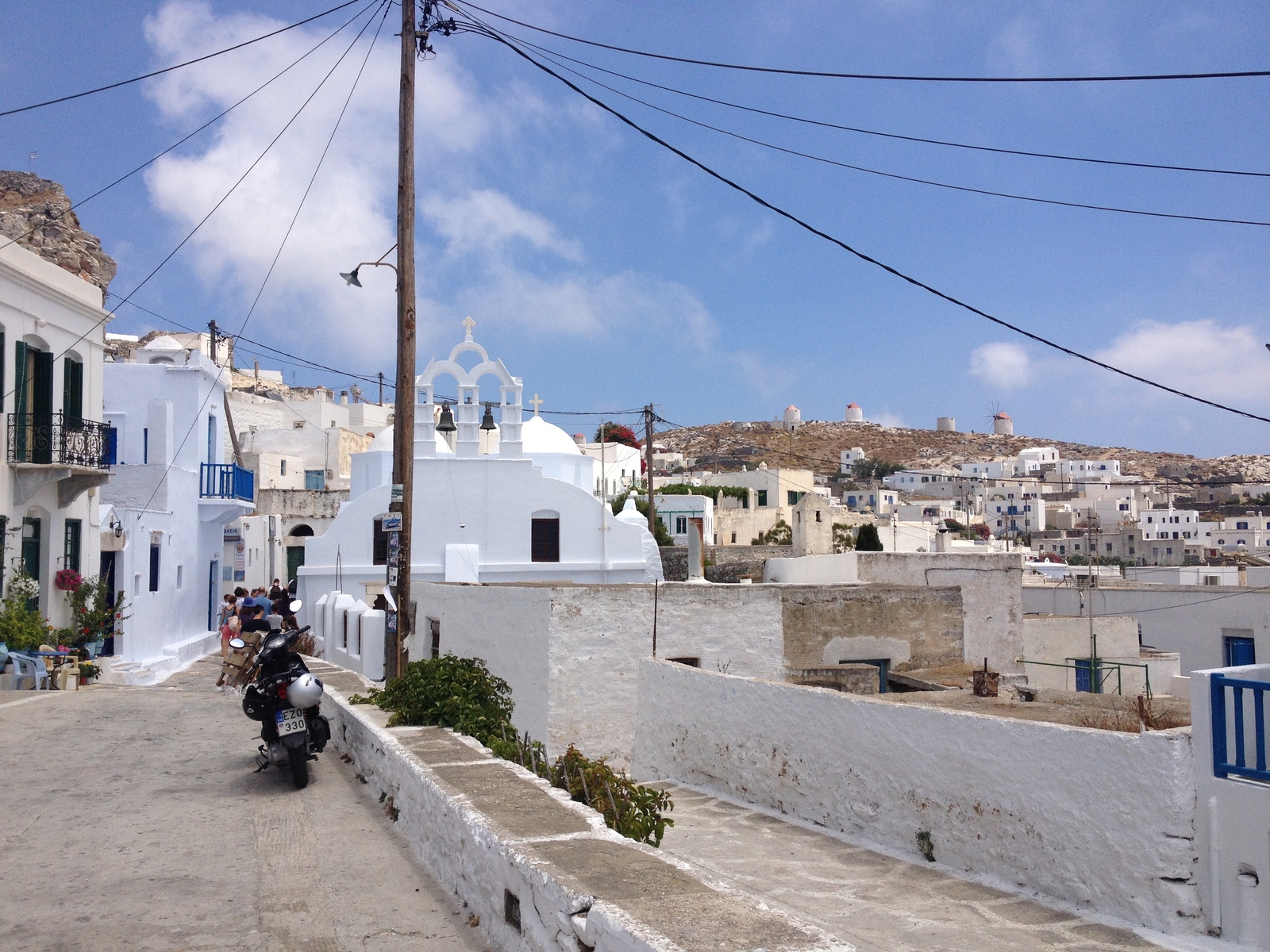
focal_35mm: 35
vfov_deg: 40.7
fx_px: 1284
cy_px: 476
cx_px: 635
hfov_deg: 52.6
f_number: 2.4
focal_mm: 4.28
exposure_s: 1/3067
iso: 50
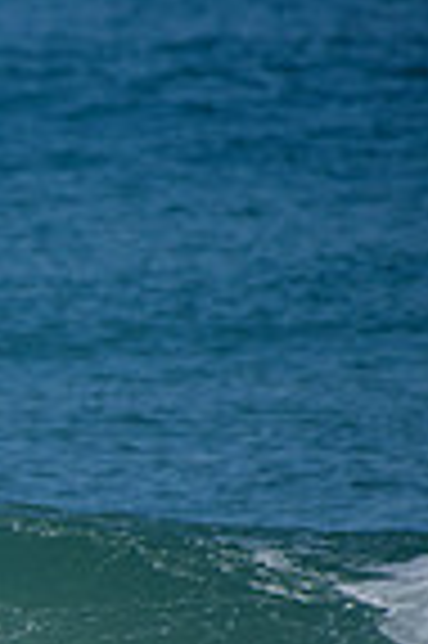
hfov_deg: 0.7
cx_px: -861
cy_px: 723
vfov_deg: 1.0
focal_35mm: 2032
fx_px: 36323
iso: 160
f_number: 5.6
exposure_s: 1/2000
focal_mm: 500
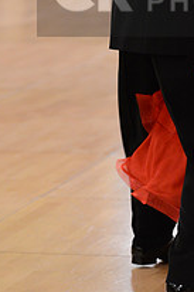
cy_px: -10
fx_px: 2510
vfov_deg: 6.6
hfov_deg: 4.4
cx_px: 233
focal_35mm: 310
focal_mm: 110
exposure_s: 1/250
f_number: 2.8
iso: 2500
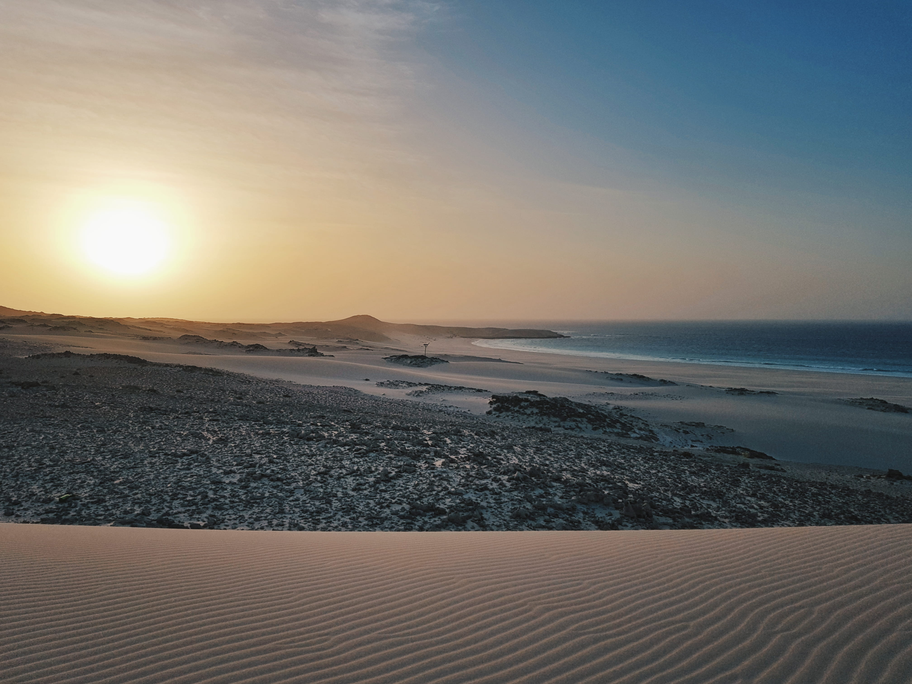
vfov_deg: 53.1
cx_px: 456
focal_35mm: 26
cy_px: 342
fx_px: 685
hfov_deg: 67.3
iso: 40
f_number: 1.7
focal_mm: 4.3
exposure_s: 1/3712
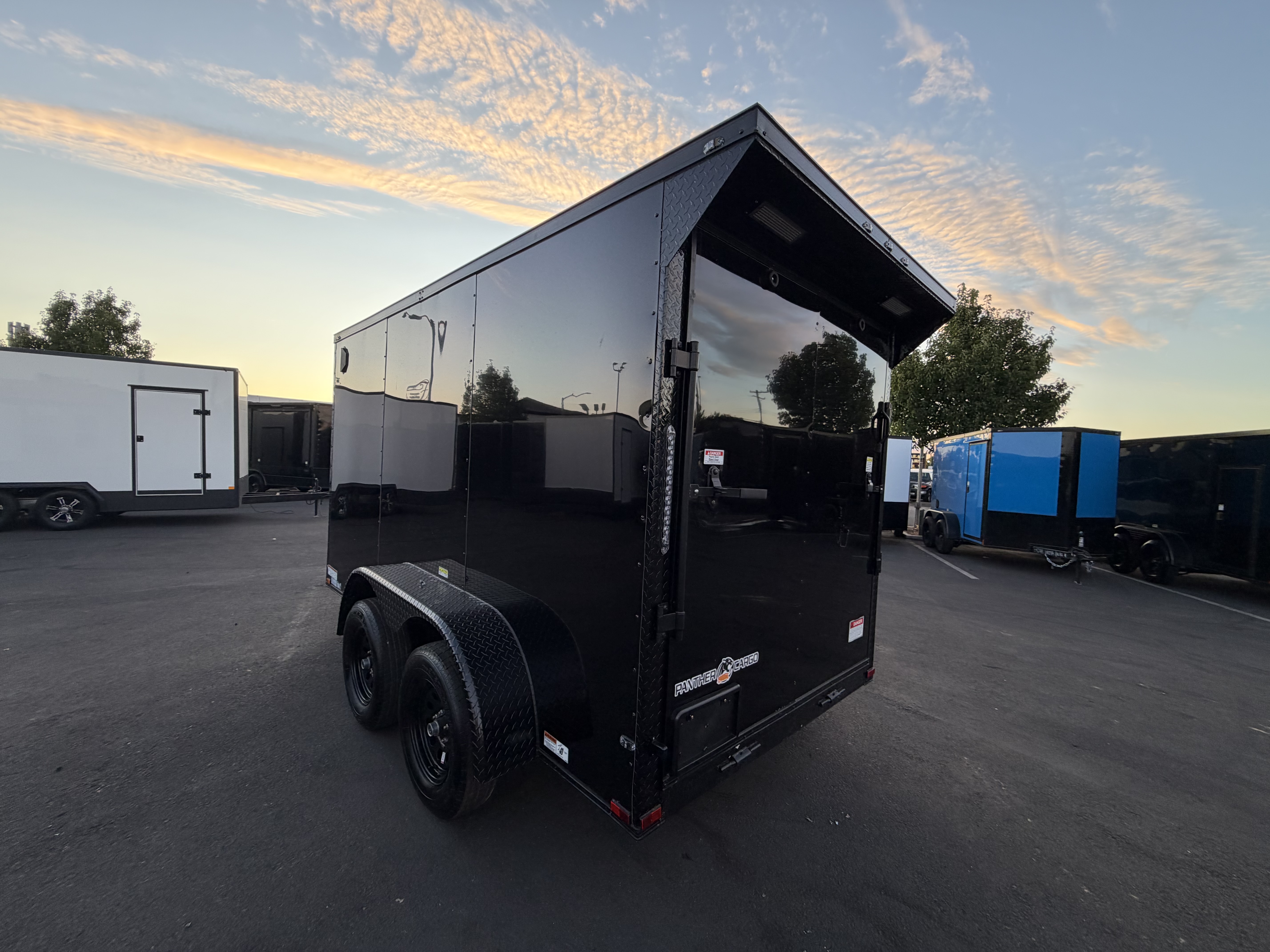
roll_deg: -0.8
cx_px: 635
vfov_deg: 85.7
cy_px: 476
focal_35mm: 14
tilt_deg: -1.6
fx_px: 514
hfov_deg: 102.1
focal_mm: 2.22
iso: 40
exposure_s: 1/144
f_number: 2.2
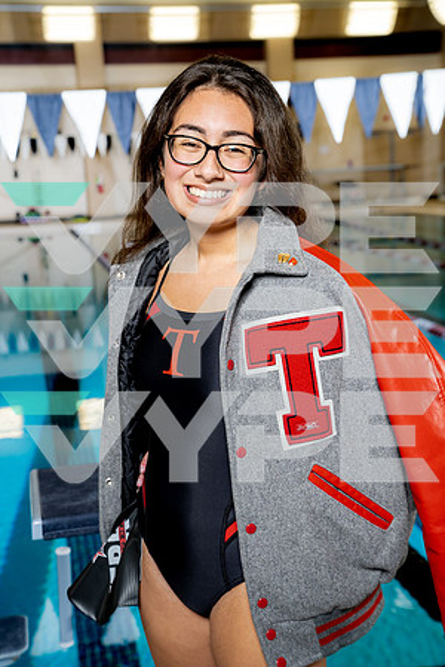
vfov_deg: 37.5
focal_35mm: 53
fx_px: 983
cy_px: 334
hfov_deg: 25.5
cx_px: 222
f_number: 5.6
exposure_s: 1/250
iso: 320
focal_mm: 53
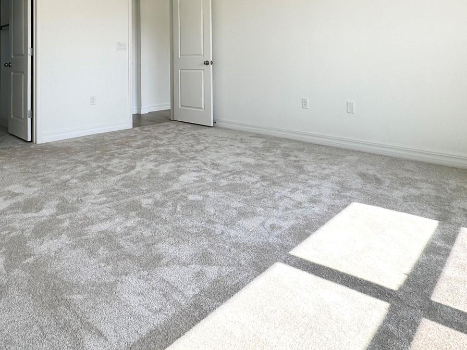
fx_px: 337
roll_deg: +0.2
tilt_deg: +1.2
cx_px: 200
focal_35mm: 25
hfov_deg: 69.0
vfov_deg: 50.5
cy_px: 55
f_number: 2.2
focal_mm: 2.22
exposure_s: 1/188
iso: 40
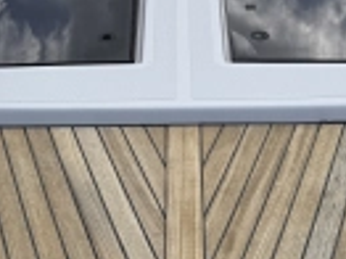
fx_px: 1009
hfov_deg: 19.5
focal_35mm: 101
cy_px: -112
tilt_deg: -21.8
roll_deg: +0.1
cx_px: 169
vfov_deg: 13.8
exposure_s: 1/7092
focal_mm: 6.76
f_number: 1.78
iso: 80
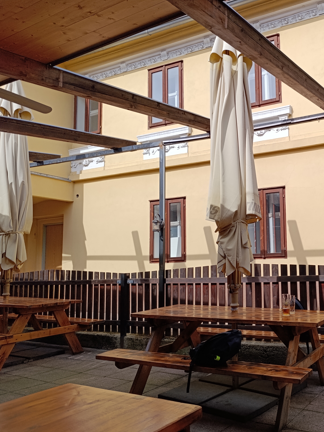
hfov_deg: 42.5
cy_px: 218
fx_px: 387
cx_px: 278
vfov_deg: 58.3
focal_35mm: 31
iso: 50
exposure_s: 1/637
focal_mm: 6.14
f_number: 1.6
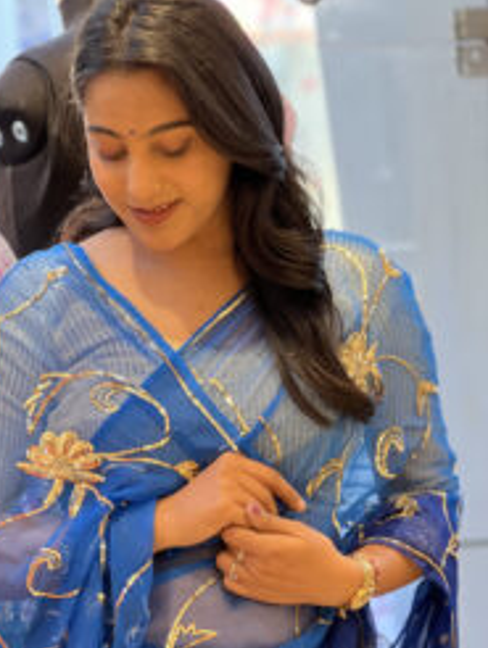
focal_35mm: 125
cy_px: 395
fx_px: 2346
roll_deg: +3.3
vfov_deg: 15.7
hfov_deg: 11.9
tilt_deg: -4.0
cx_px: 232
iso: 125
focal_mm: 9
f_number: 2.8
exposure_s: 1/50
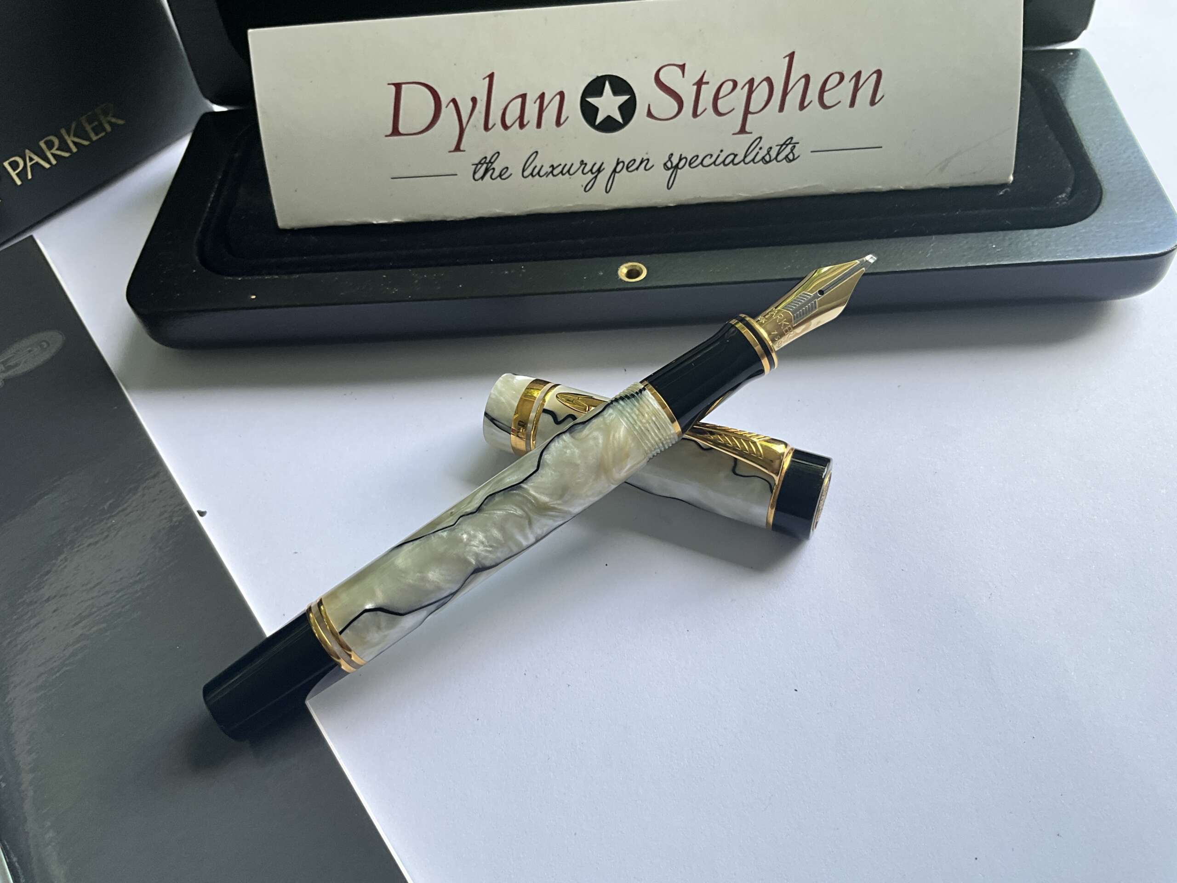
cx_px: 588
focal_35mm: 29
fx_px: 986
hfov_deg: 61.7
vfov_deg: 48.2
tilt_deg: -53.7
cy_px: 442
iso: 32
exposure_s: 1/122
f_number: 1.8
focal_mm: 3
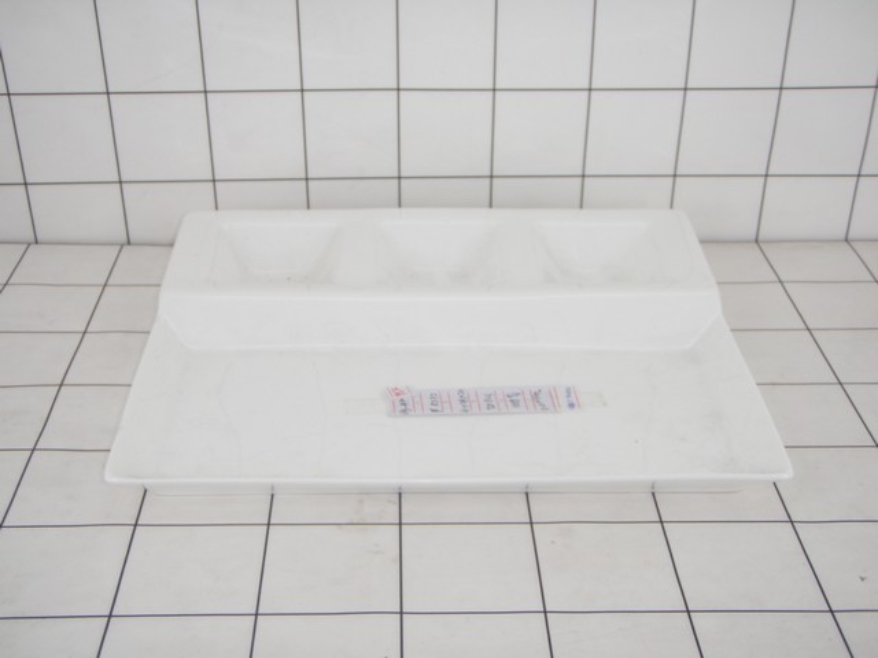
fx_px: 1294
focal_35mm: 51
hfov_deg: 37.5
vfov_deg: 28.6
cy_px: 329
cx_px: 439
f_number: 4
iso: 80
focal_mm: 9.13
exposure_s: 1/50
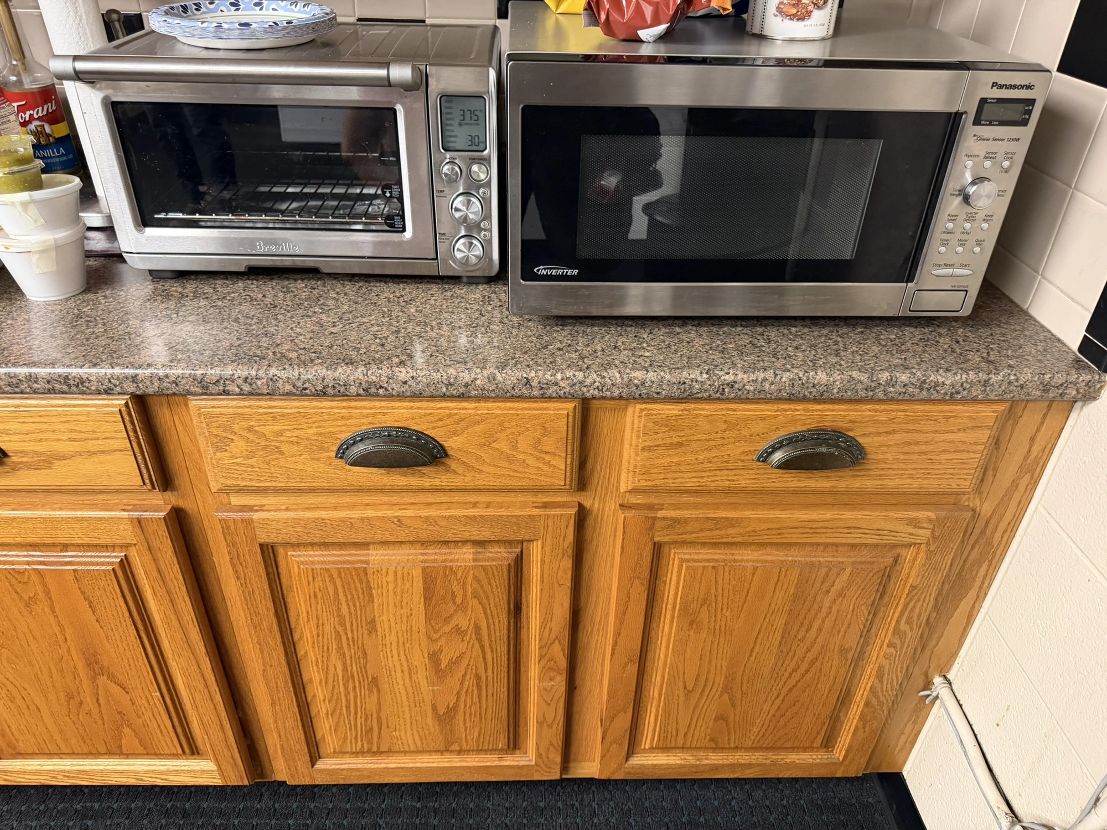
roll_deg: -2.1
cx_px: 554
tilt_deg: -33.4
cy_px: 415
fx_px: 768
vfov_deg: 56.8
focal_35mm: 24
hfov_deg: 71.6
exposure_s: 1/60
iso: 640
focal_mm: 6.76
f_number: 1.78
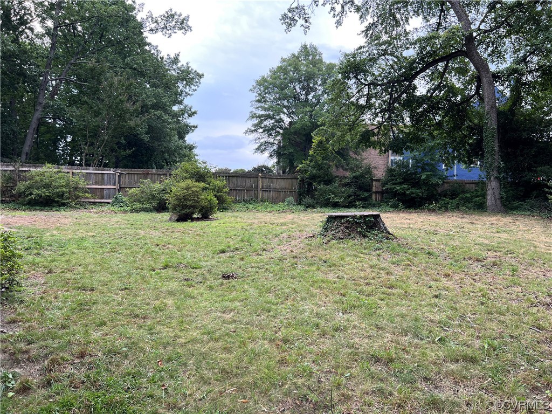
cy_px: 207
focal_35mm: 26
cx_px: 276
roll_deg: -1.2
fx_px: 415
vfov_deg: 53.1
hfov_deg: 67.3
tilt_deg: -0.6
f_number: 1.5
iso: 50
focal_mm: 5.7
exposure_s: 1/413
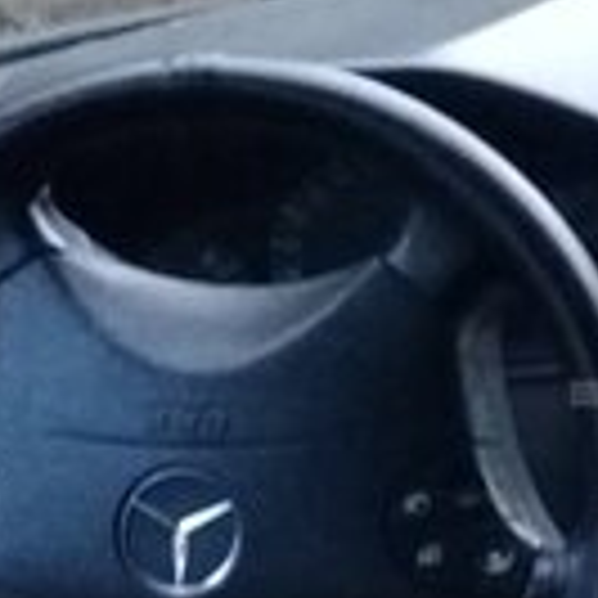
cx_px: 1030
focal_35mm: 136
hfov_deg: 12.0
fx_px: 2658
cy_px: 447
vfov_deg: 12.8
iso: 500
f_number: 2.2
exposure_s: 1/17
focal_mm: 3.3
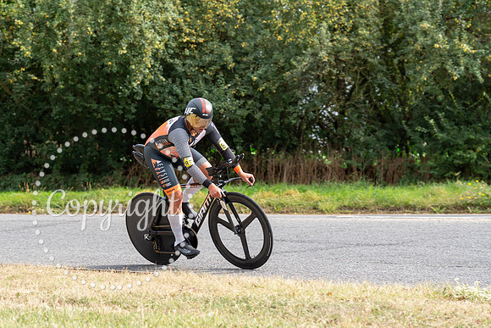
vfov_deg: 17.0
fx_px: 1095
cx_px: 211
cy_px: 143
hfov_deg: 25.3
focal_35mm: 80
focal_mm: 70
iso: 250
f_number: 4
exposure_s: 1/1000
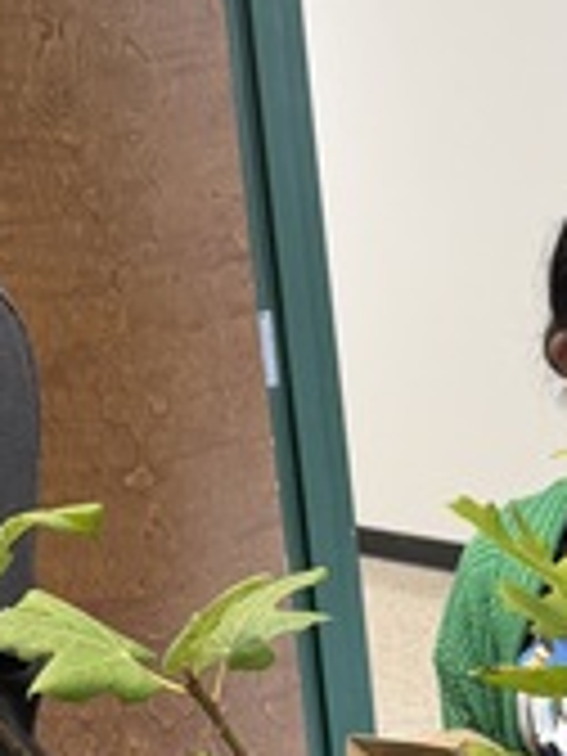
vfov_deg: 16.7
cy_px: 864
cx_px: 940
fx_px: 2490
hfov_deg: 12.2
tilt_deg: -17.3
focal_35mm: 114
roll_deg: +1.8
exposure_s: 1/60
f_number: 1.78
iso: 125
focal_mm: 6.76
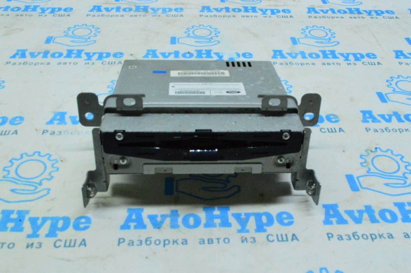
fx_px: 445
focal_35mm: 39
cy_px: 136
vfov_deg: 34.2
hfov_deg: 49.6
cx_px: 206
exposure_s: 1/30
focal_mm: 26
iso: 6400
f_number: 25
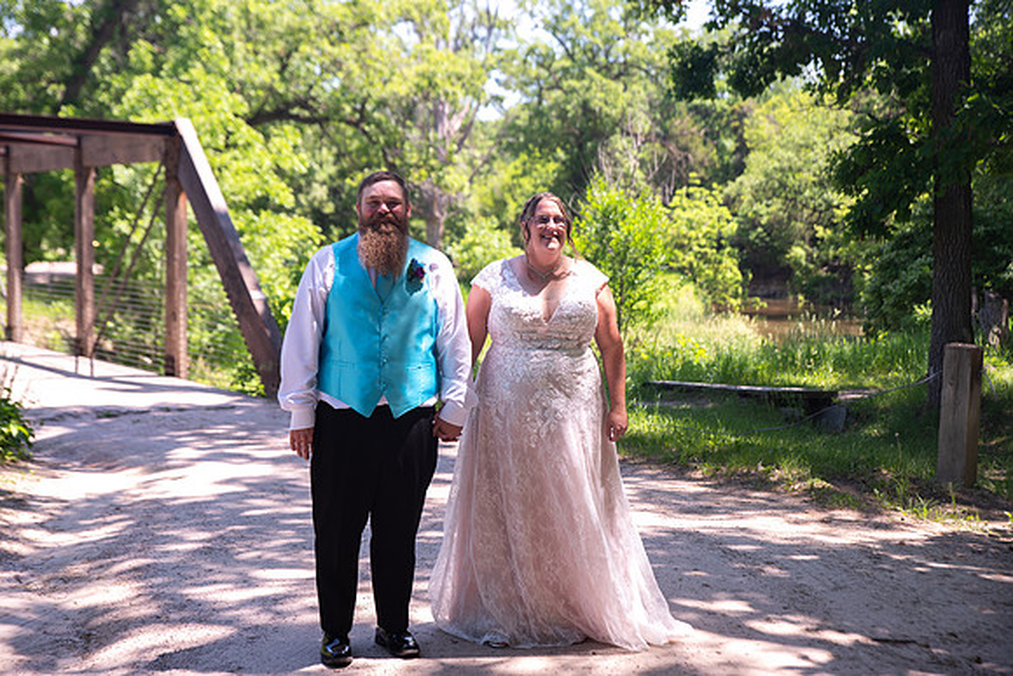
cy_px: 338
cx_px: 506
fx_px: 1463
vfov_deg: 26.0
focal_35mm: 52
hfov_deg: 38.2
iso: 31
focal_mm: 52
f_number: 3.5
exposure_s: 1/125
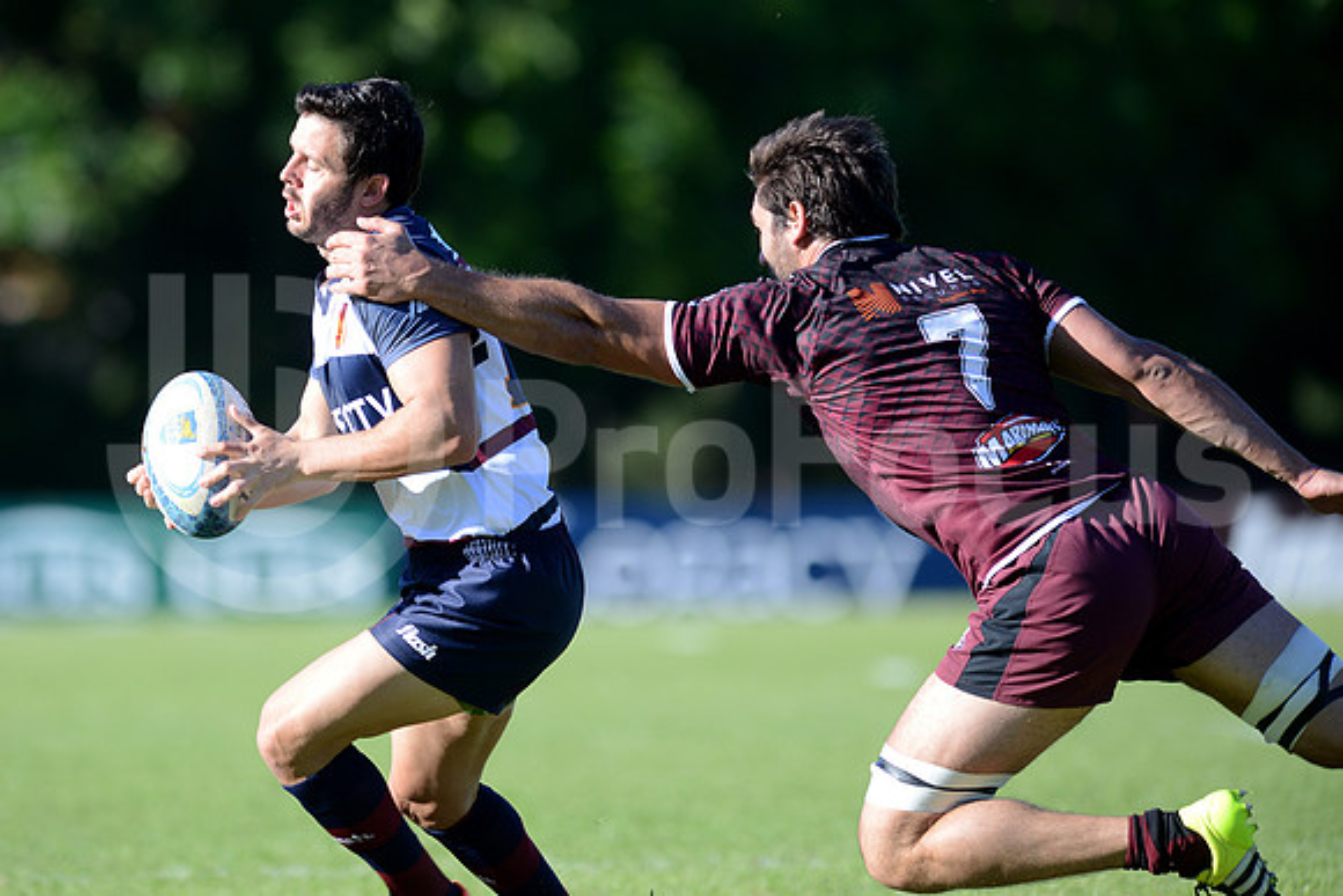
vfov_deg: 3.3
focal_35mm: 420
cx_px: 672
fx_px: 15671
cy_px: 448
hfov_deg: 4.9
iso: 400
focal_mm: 420
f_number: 4
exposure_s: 1/1250
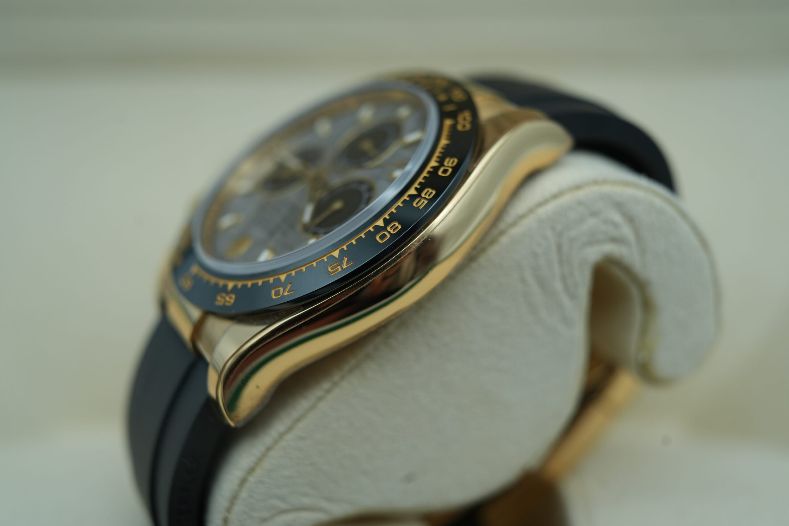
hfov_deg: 54.4
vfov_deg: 37.9
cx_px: 394
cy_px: 263
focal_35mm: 35
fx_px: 767
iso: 400
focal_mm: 35
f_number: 5
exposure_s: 1/250
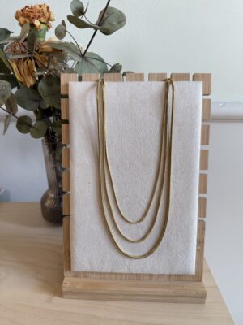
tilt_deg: -22.5
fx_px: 225
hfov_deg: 56.8
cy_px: 162
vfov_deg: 71.6
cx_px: 122
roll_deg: -1.2
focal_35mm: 24
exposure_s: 1/271
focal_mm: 6.76
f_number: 1.78
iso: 64
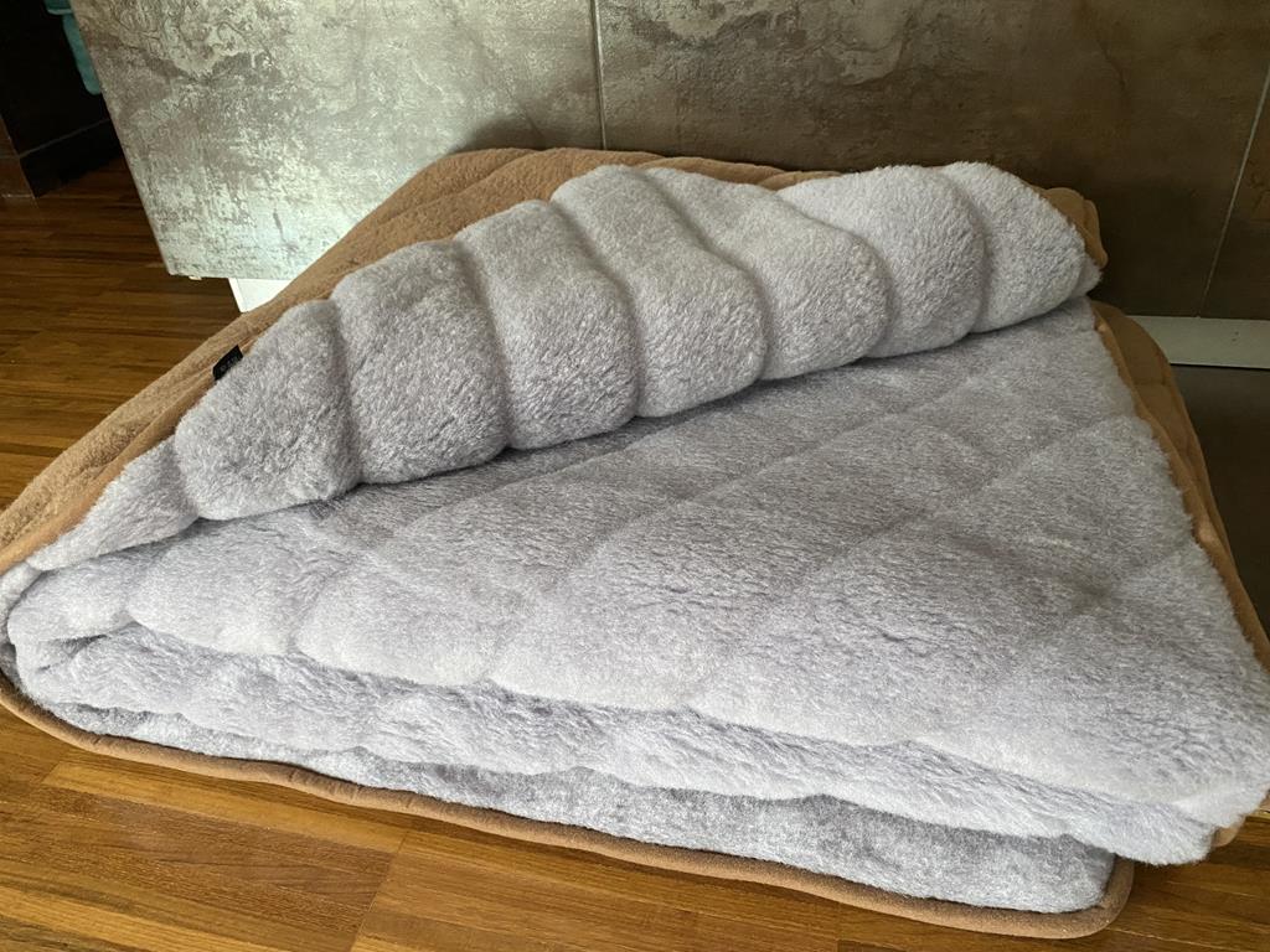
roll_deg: +4.6
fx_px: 954
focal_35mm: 26
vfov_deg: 53.1
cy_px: 476
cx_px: 635
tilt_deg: -34.5
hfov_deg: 67.3
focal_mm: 4.25
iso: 400
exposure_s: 1/60
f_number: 1.8
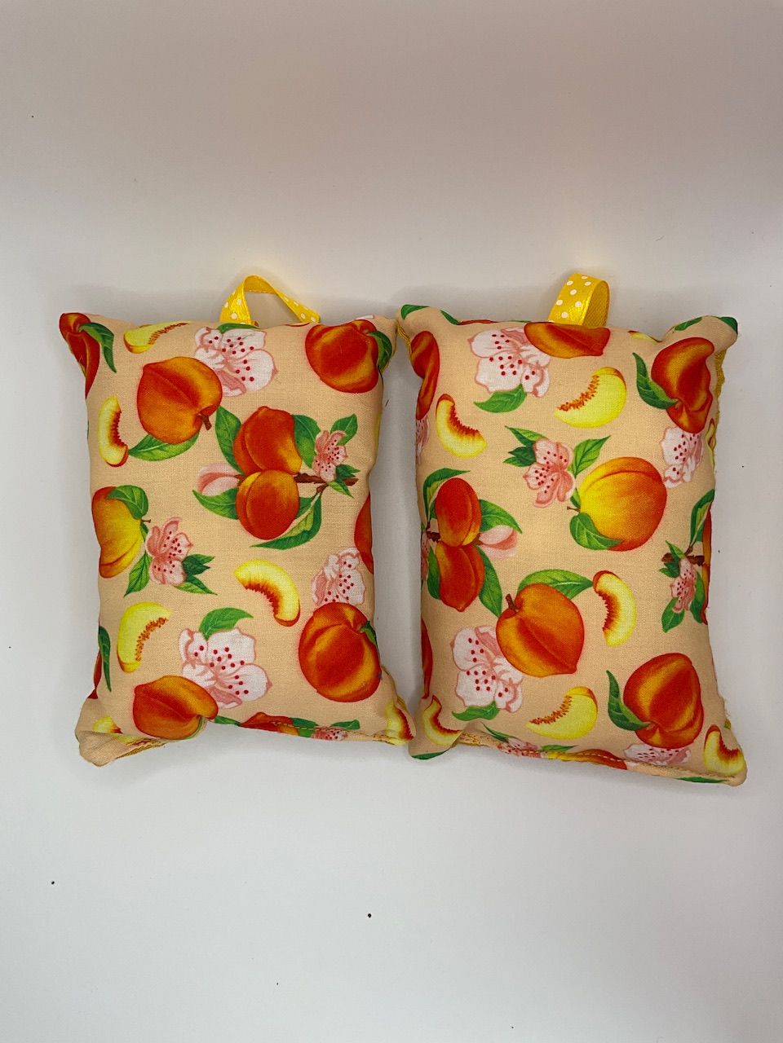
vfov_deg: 61.7
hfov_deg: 48.2
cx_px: 392
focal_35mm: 29
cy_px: 522
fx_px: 875
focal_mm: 3
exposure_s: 1/353
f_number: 1.8
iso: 25
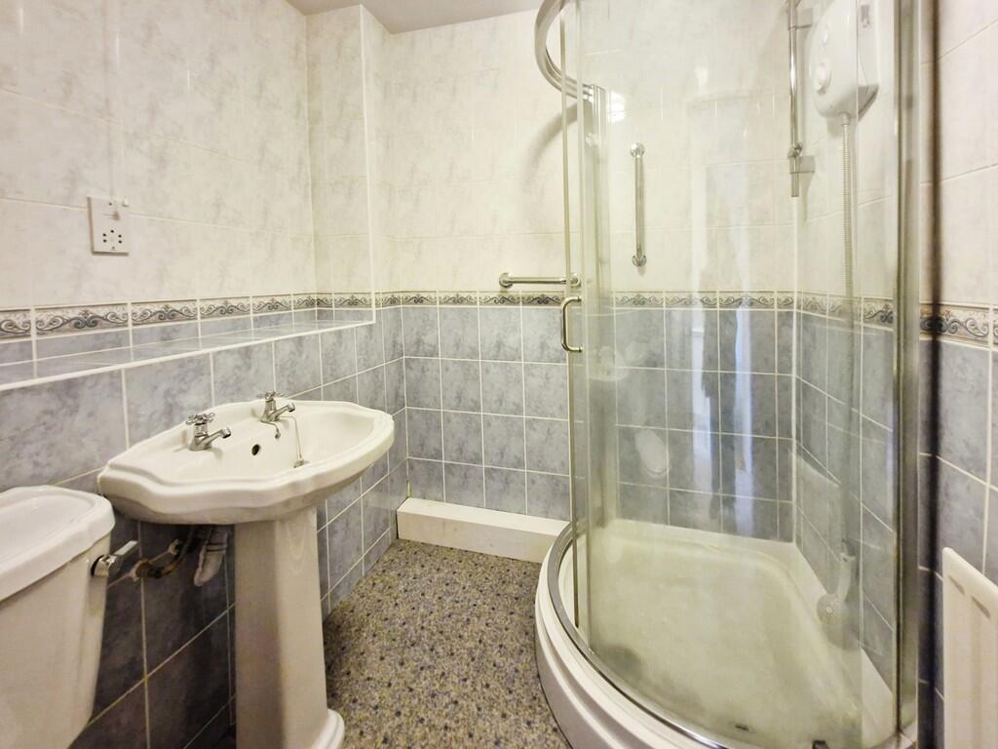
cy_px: 374
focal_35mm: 13
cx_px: 499
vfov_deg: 89.9
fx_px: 375
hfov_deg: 106.2
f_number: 2.2
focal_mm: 1.74
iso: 640
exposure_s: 1/25
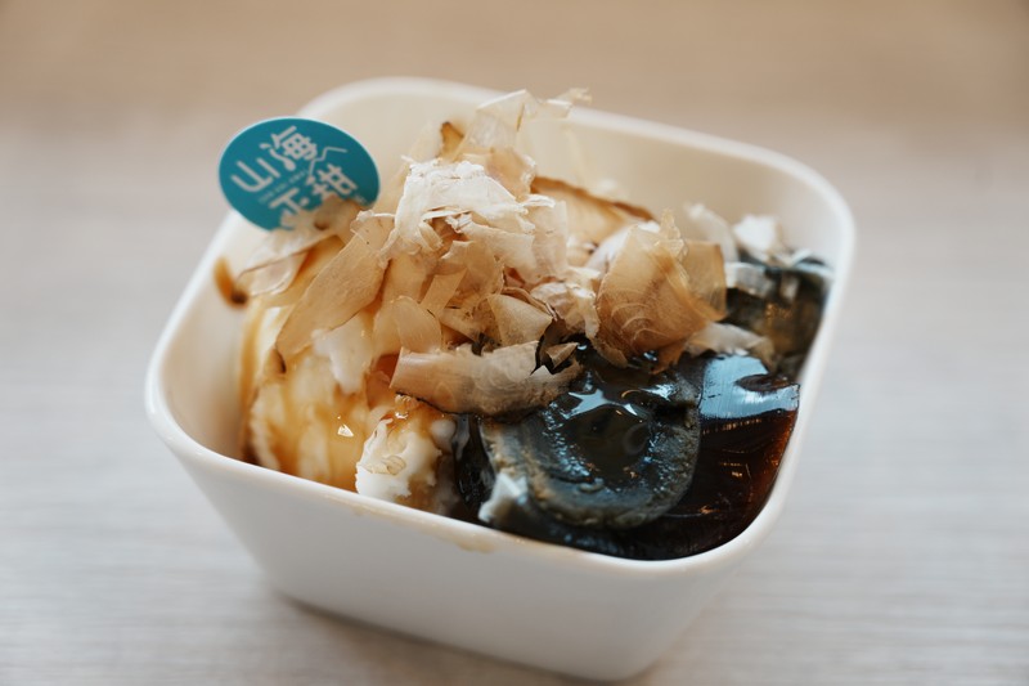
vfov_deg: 19.4
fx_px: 2000
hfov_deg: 28.8
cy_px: 343
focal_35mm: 70
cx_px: 514
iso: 320
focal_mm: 70
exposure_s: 1/80
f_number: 4
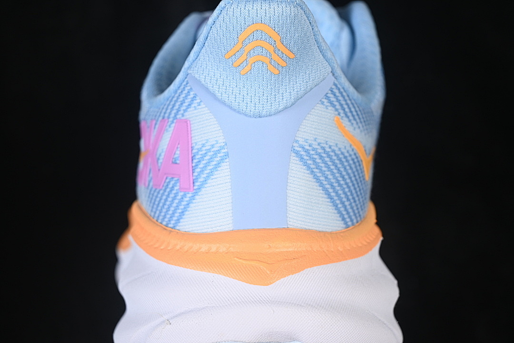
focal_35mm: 75
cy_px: 172
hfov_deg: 27.0
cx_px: 257
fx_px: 1071
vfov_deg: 18.2
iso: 160
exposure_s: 1/80
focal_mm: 50
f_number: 7.1
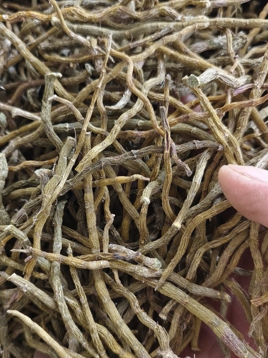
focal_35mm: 34
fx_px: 351
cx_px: 111
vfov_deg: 53.7
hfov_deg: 41.6
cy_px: 207
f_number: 1.75
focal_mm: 5.5
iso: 2844
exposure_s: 1/286
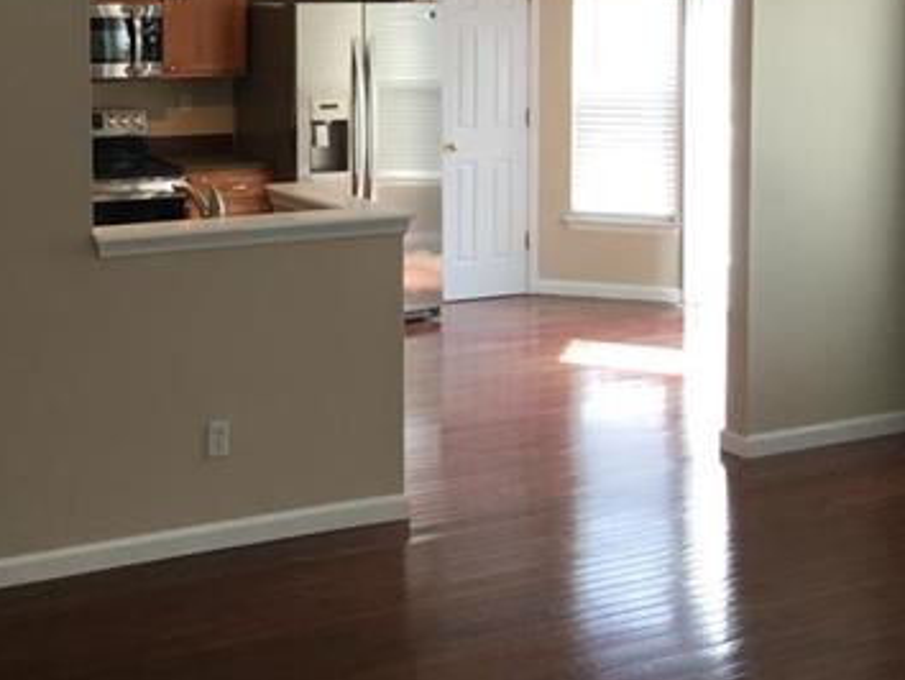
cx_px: 274
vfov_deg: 25.4
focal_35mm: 56
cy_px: 87
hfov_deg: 33.9
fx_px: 1465
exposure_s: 1/40
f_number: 2.4
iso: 25
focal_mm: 3.3
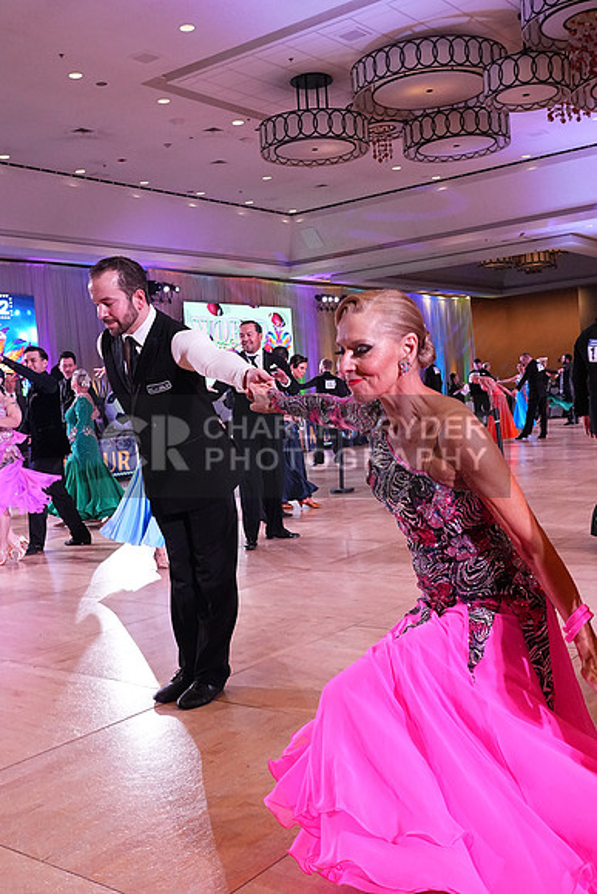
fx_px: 895
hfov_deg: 36.9
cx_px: 298
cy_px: 447
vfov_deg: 53.1
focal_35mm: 36
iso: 3200
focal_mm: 24
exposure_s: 1/320
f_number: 5.6
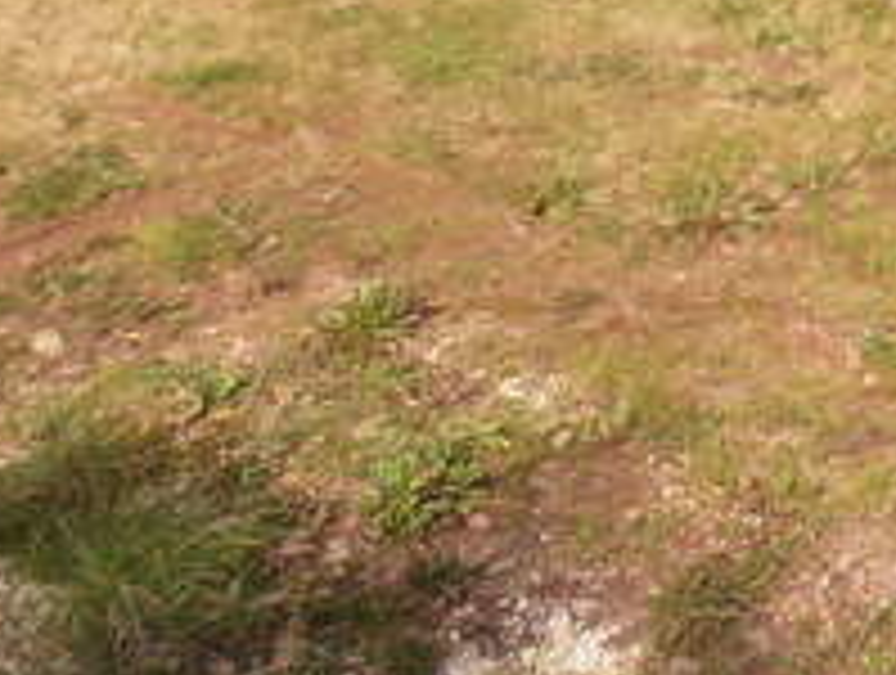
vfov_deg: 17.4
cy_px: -315
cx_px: 1297
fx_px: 1997
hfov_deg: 21.7
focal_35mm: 77
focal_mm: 4.2
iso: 80
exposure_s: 1/160
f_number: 7.9
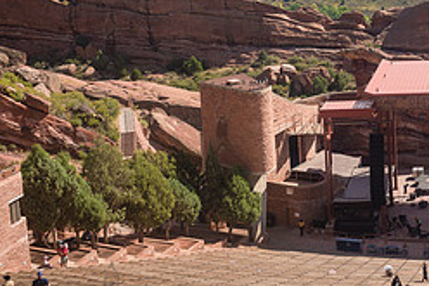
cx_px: 445
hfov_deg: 23.6
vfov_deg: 16.5
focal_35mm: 82
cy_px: 39
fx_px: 976
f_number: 8
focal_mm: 35
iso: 80
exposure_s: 1/125
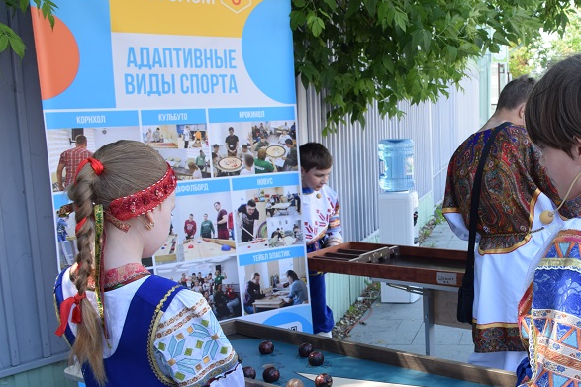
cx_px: 494
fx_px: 742
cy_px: 271
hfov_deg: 40.3
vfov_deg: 28.9
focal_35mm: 46
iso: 400
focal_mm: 18
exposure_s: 1/200
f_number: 7.1
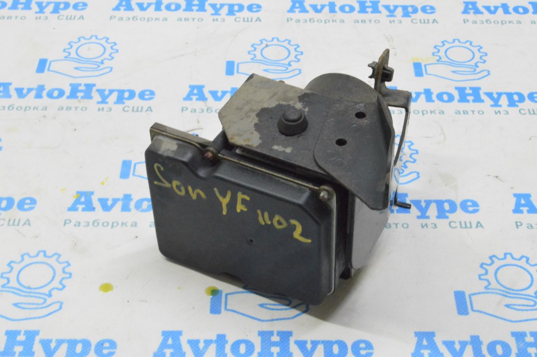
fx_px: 1006
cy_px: 178
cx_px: 268
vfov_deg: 20.1
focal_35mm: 68
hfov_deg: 29.9
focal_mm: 45
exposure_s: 1/15
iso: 6400
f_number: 20
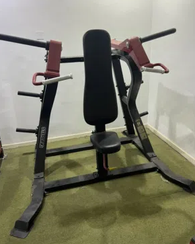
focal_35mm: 28
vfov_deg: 62.2
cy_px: 114
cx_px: 98
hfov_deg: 51.5
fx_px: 202
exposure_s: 1/50
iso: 80
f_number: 1.5
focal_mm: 5.7
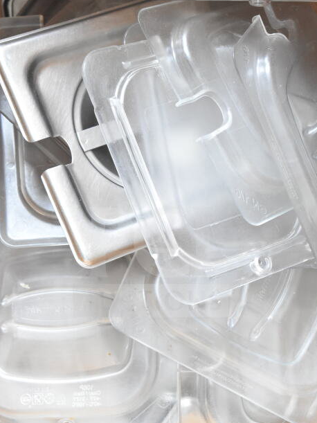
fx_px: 1450
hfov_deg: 12.5
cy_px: 262
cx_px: 150
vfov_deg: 16.6
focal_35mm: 119
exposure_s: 1/100
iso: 3200
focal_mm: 55
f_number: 5.6
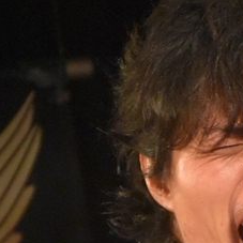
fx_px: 4614
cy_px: 556
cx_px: 273
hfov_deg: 3.0
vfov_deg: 3.0
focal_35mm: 581
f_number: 5.6
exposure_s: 1/60
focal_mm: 86
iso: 4000
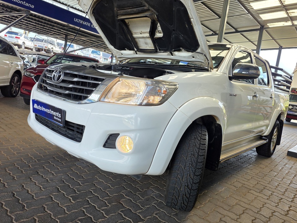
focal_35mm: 25
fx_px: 215
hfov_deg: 69.3
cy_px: 109
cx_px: 159
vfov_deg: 54.9
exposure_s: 1/180
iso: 32
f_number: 1.7
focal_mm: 6.25
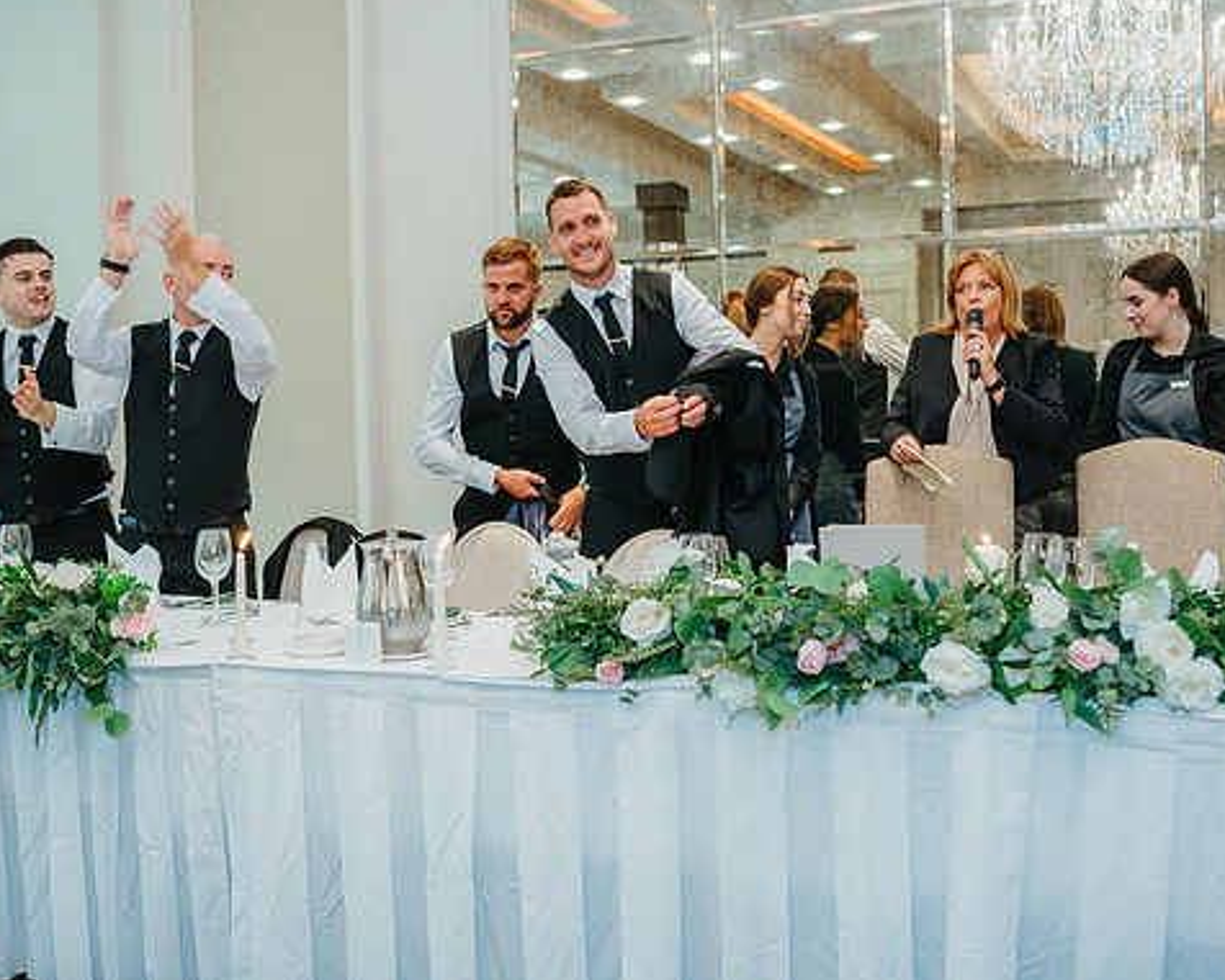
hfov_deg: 45.8
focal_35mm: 40
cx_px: 597
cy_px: 487
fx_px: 1451
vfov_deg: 37.3
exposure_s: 1/125
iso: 1600
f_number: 2.8
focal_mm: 35
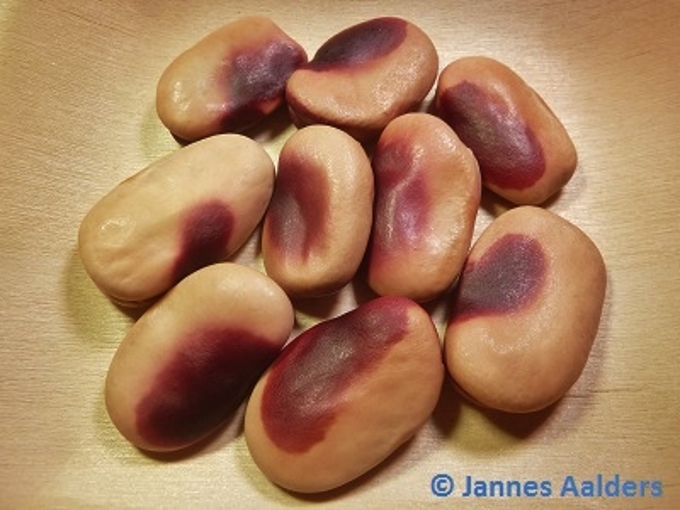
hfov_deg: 69.4
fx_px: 491
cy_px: 255
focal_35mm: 25
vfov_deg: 54.9
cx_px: 340
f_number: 4
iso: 80
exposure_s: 1/160
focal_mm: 4.1
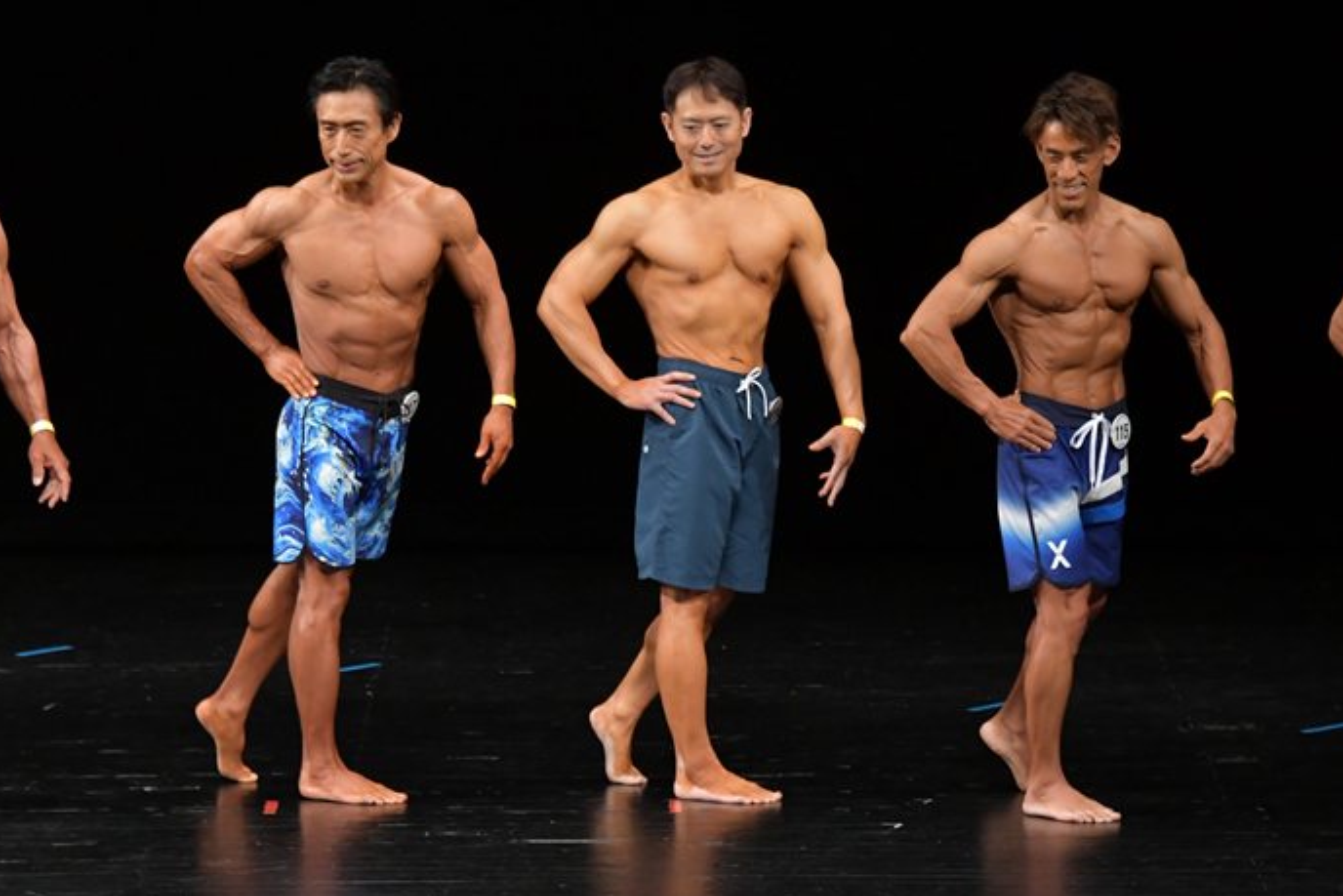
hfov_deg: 7.2
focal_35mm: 287
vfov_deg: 4.8
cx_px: 713
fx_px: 10708
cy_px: 441
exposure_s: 1/400
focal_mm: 170
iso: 3200
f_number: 5.6
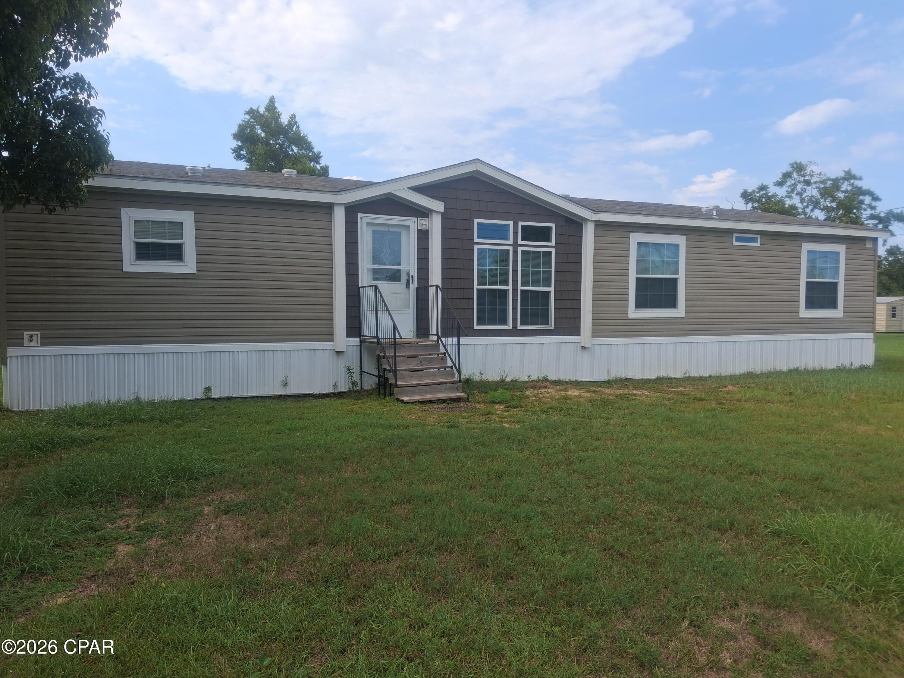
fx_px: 705
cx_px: 452
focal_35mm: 27
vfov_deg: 51.4
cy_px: 339
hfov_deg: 65.3
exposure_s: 1/472
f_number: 1.8
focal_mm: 4
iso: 25
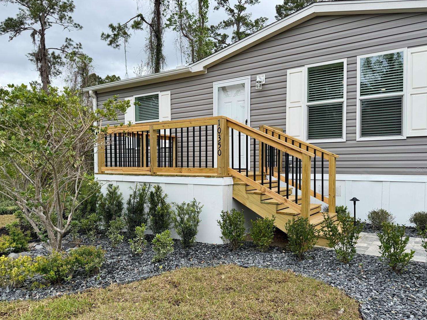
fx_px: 321
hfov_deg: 67.3
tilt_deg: -1.0
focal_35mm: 26
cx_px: 212
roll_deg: +0.0
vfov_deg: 53.0
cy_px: 170
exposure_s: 1/1385
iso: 80
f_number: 1.78
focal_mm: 6.76
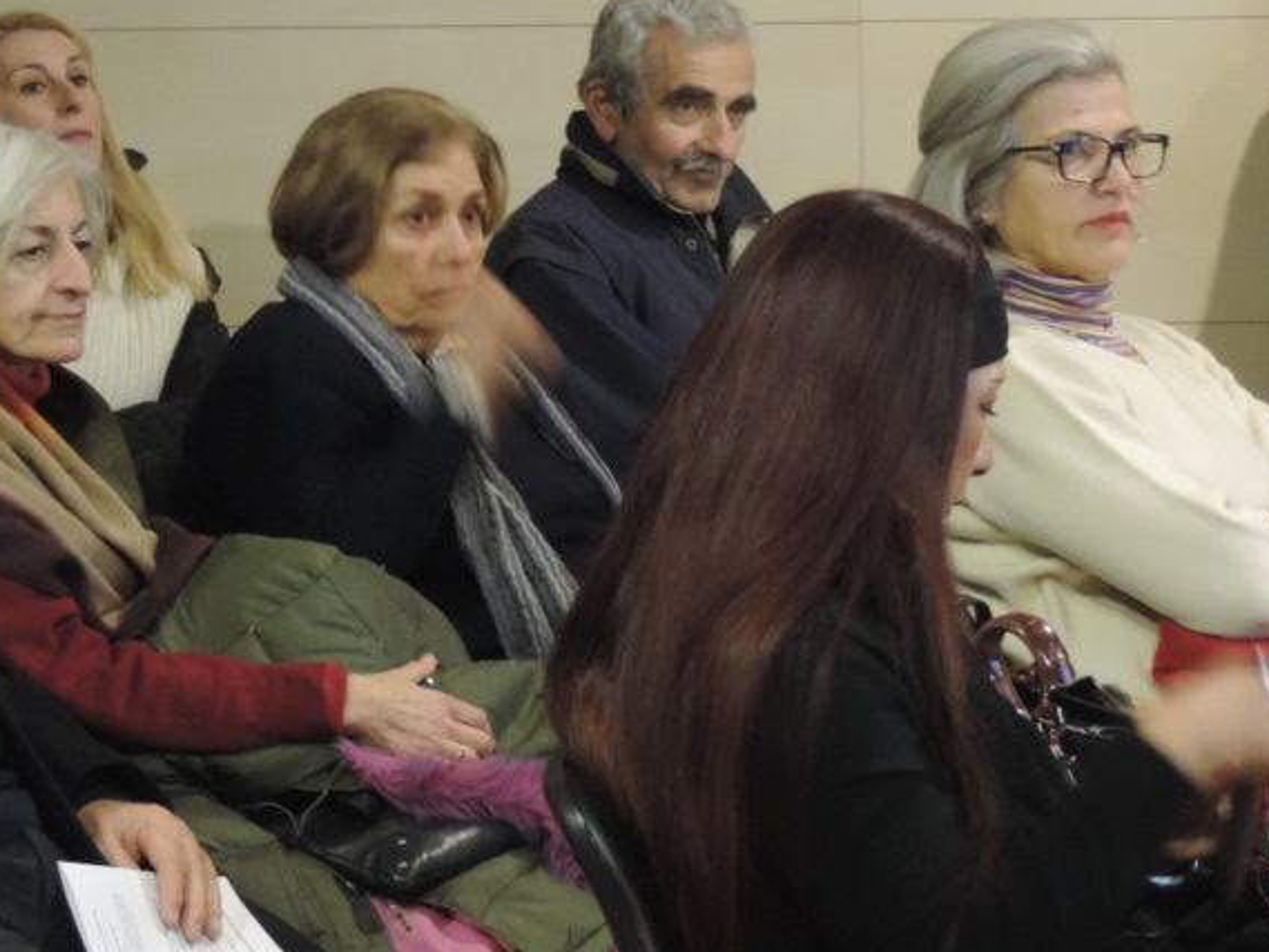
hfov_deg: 12.1
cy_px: 263
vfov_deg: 9.2
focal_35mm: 162
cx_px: 156
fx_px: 5940
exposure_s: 1/8
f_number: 4.1
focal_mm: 16
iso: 800
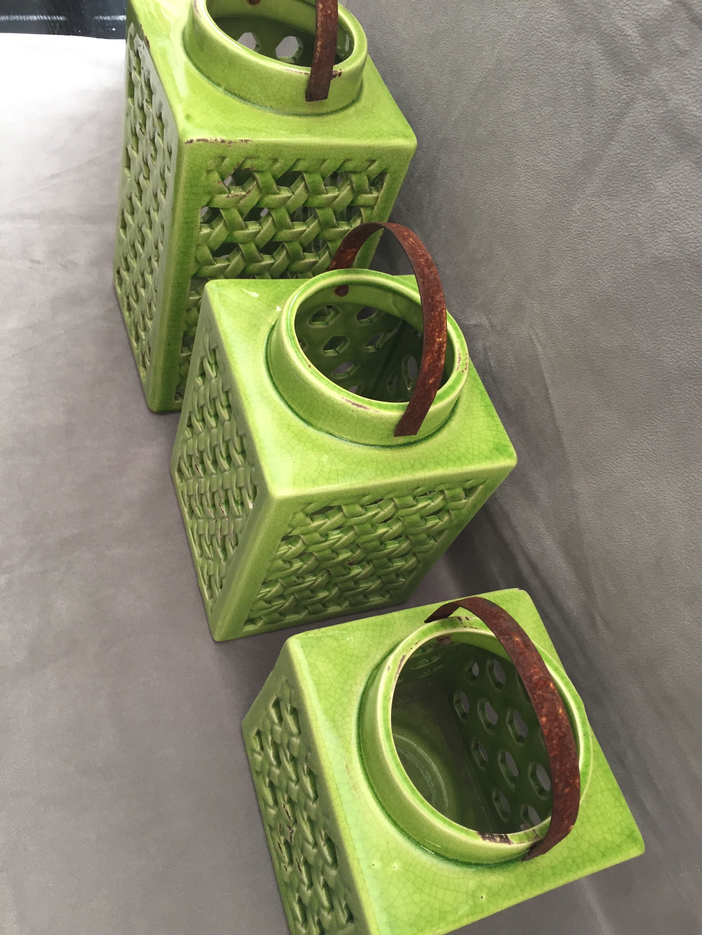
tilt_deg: -51.3
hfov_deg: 48.2
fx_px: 784
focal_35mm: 29
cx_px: 351
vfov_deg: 61.7
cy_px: 468
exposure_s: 1/33
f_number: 2.2
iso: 80
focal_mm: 4.15
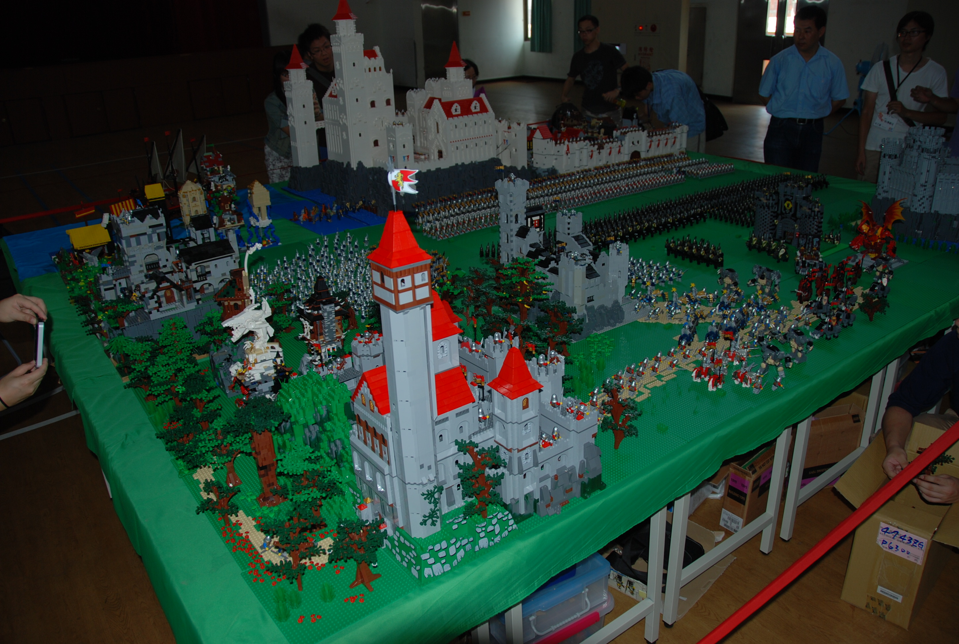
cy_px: 322
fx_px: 721
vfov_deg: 48.1
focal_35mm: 27
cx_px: 480
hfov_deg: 67.3
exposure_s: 1/60
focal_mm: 18
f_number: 3.5
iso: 100
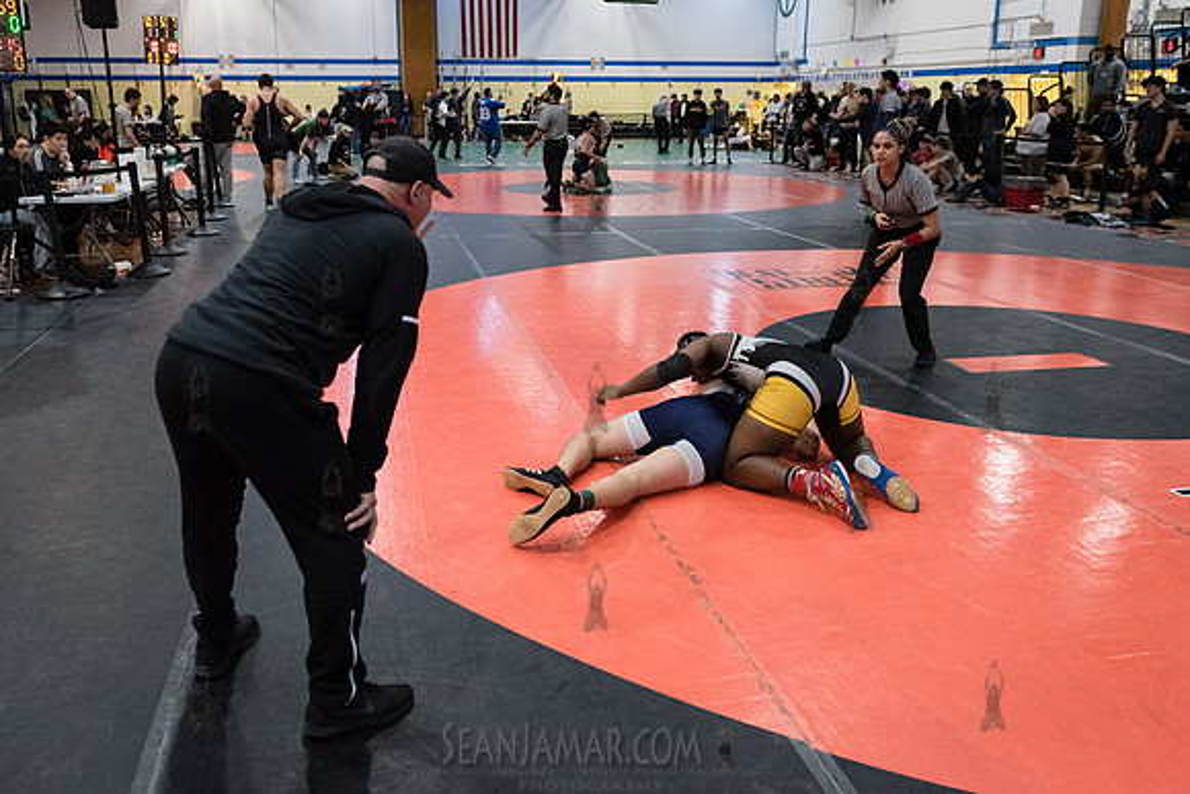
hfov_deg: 60.8
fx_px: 1014
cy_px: 342
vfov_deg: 42.7
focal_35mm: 31
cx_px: 556
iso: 8000
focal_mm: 26
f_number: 3.2
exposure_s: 1/500
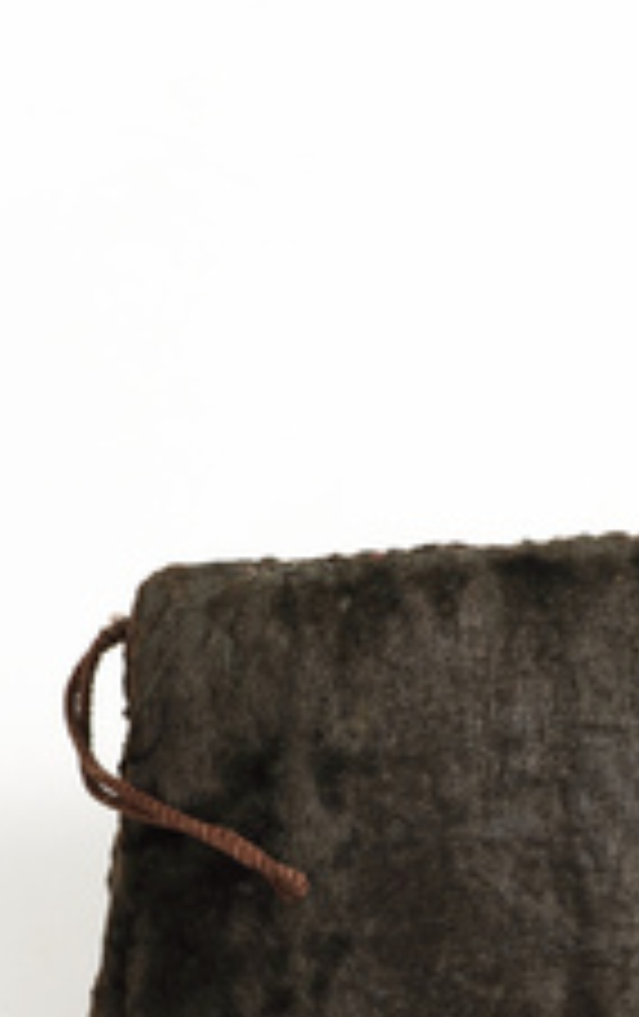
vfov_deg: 24.1
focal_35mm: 84
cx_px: 520
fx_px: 2332
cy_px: 848
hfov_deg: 15.5
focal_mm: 32
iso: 400
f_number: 5.6
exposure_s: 1/80
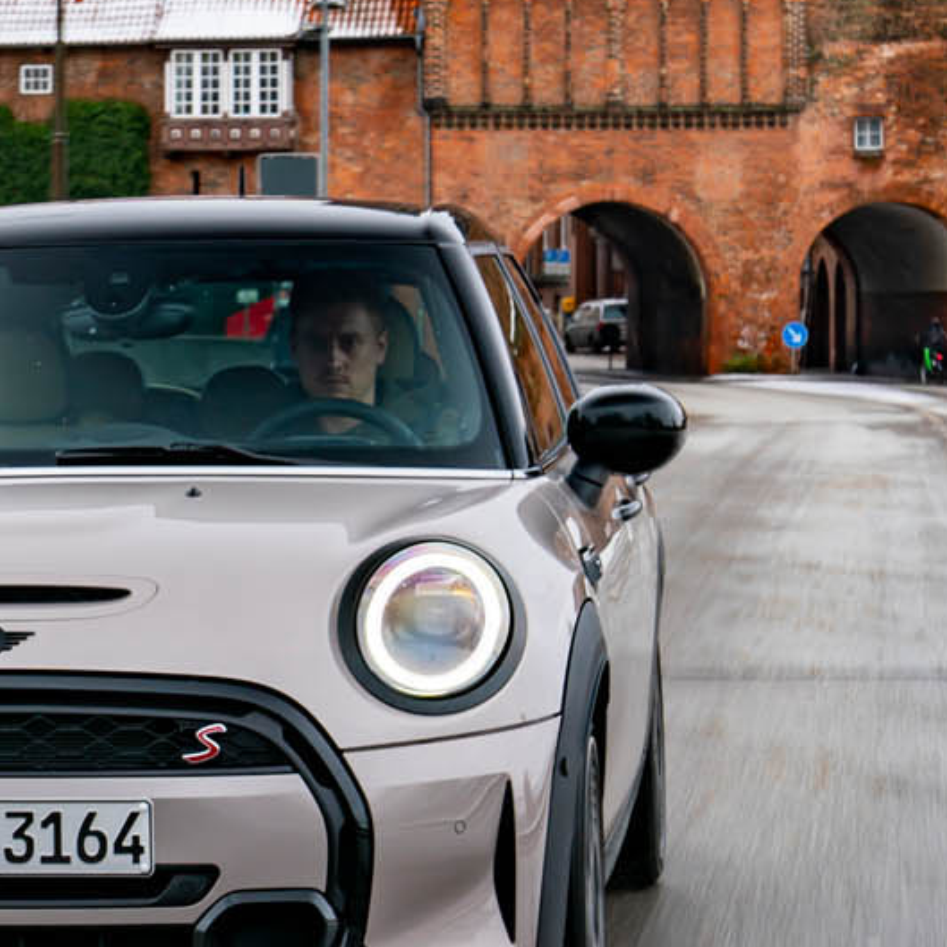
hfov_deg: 11.6
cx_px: -88
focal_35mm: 148
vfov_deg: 11.8
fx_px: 4581
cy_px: 388
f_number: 7.1
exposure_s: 1/20
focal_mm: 48
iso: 100
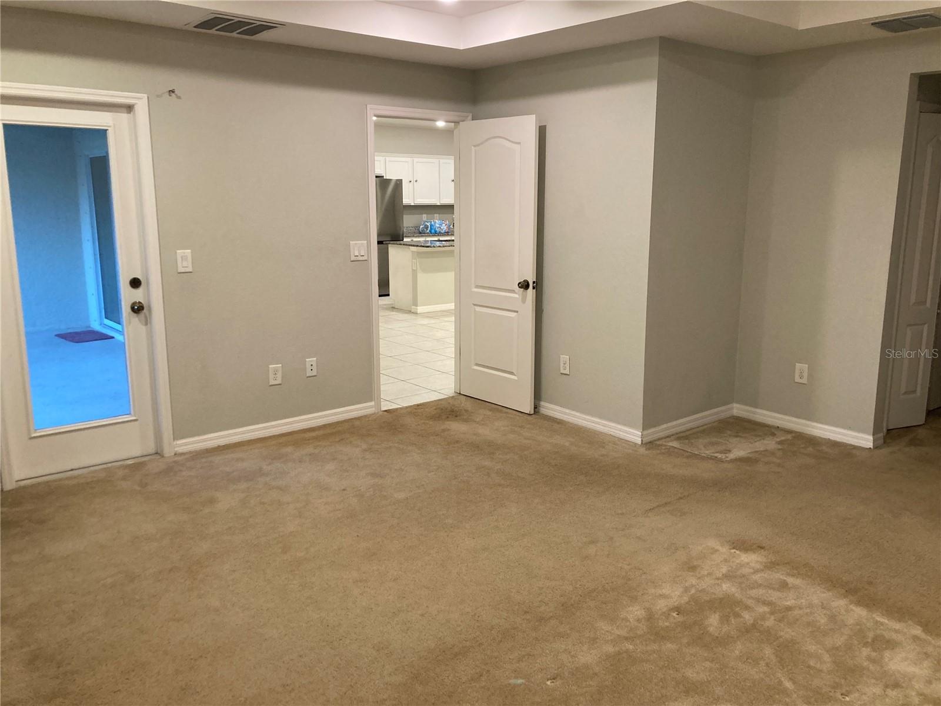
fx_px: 761
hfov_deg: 63.4
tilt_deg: -9.4
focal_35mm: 28
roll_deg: +0.8
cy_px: 353
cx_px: 470
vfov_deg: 49.7
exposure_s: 1/60
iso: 125
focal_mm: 3.99
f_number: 1.8
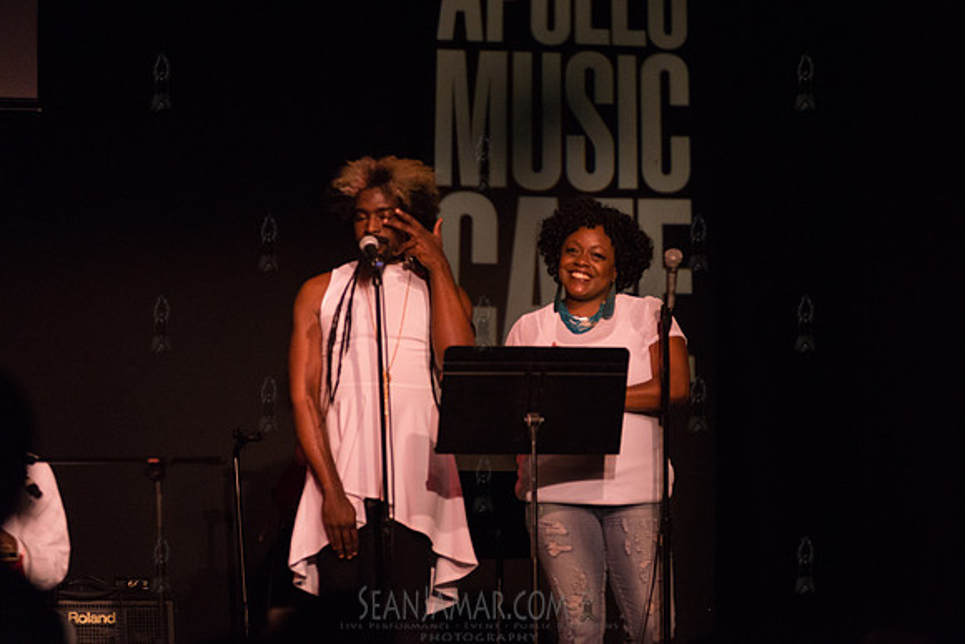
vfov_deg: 8.9
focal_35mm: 155
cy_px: 322
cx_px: 482
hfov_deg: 13.2
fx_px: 4156
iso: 4000
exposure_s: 1/320
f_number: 2.8
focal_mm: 155
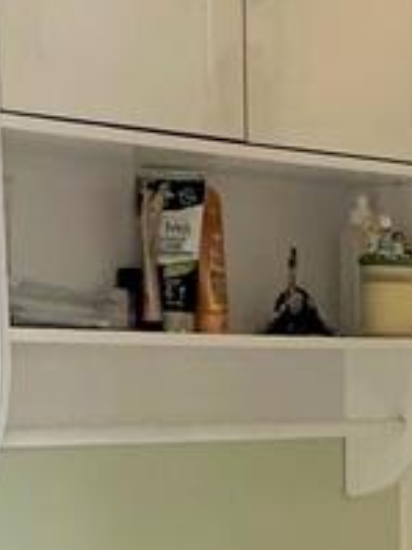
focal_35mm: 108
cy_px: 724
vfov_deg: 17.1
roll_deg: -0.4
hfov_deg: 13.4
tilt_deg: -10.8
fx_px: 1716
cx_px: 473
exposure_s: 1/120
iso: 250
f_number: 2.2
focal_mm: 2.22
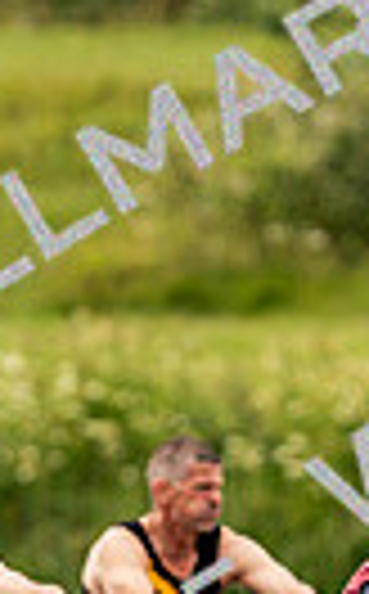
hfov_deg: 0.7
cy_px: 601
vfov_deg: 1.2
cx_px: -22
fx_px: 29251
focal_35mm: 1810
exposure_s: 1/2000
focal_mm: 404
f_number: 6.3
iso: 400
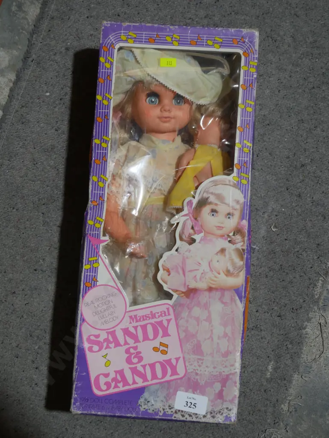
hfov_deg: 26.1
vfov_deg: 34.3
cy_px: 219
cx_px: 164
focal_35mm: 56
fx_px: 709
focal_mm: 28
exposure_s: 1/60
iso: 320
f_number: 5.3
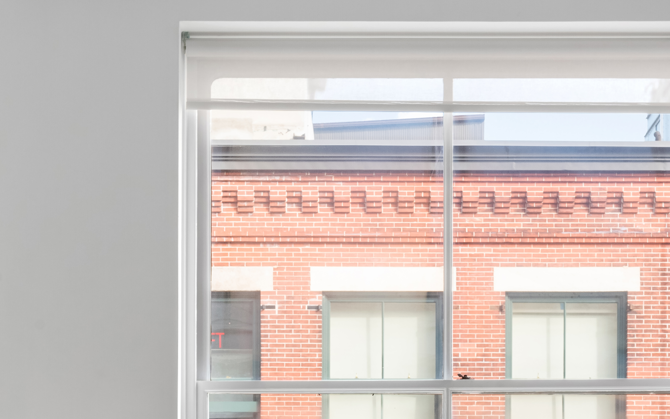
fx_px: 1479
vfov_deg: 15.5
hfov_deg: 25.5
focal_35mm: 81
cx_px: 343
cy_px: 519
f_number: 14
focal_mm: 36
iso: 500
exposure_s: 1/10
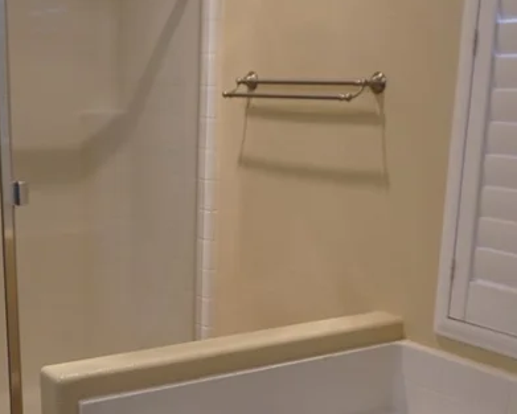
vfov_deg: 25.0
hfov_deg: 31.6
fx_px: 903
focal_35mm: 59
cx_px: 157
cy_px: 375
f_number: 4
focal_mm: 16
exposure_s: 1/160
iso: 640
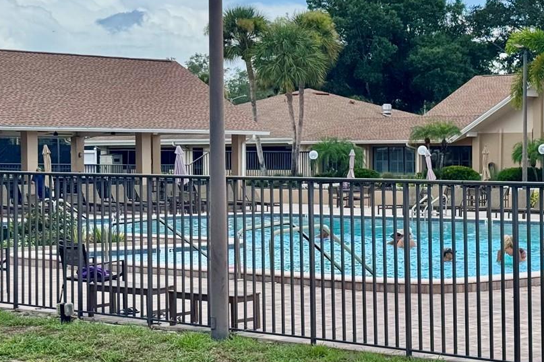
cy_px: 191
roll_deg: -0.8
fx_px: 1496
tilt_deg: -1.9
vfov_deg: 13.8
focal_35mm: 99
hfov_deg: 20.4
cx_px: 435
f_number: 1.78
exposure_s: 1/3425
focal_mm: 6.76
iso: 64
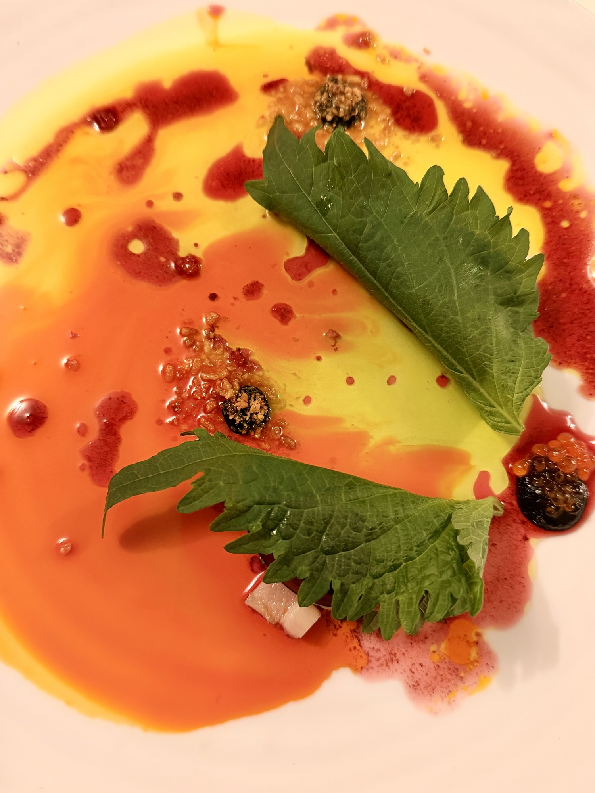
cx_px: 298
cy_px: 396
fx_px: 550
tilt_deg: -78.5
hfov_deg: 56.8
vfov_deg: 71.6
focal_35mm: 24
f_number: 1.78
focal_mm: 6.76
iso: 500
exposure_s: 1/59
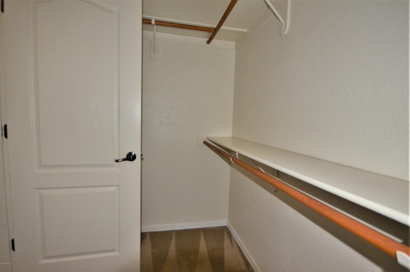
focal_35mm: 15
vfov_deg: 77.1
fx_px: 170
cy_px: 136
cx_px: 205
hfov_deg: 100.5
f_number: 4
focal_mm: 10
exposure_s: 1/60
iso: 800
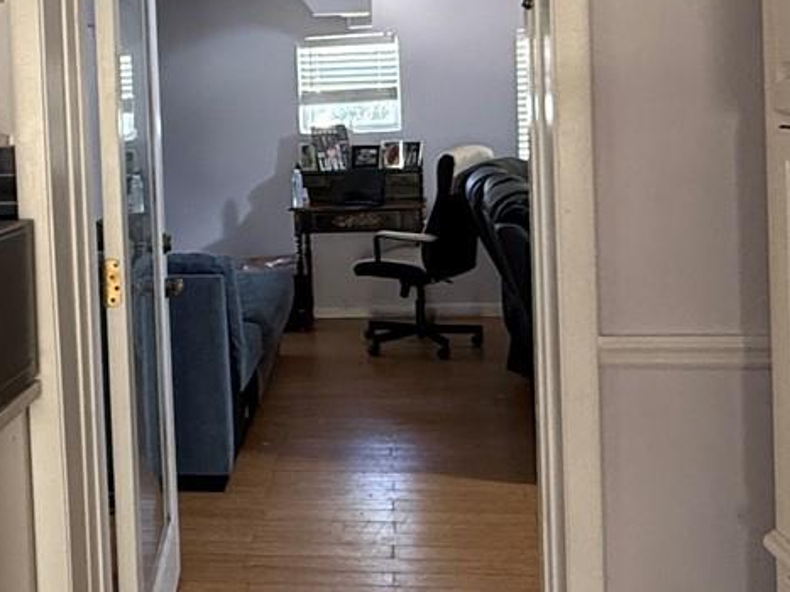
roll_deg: +2.2
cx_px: 210
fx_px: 1095
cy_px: 134
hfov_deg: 38.8
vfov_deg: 29.7
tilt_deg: -1.2
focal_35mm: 48
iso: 250
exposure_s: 1/60
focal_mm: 2.22
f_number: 2.2
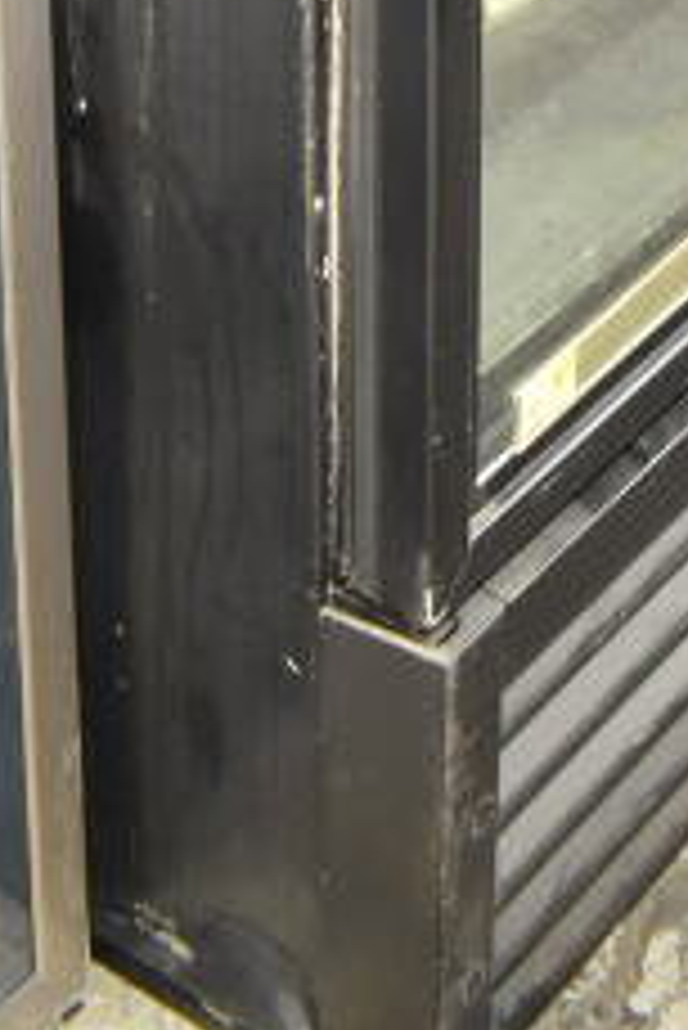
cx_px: 643
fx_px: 3091
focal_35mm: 108
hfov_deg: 12.6
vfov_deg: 15.4
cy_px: -1003
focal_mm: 18
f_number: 3.5
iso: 1600
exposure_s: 1/40
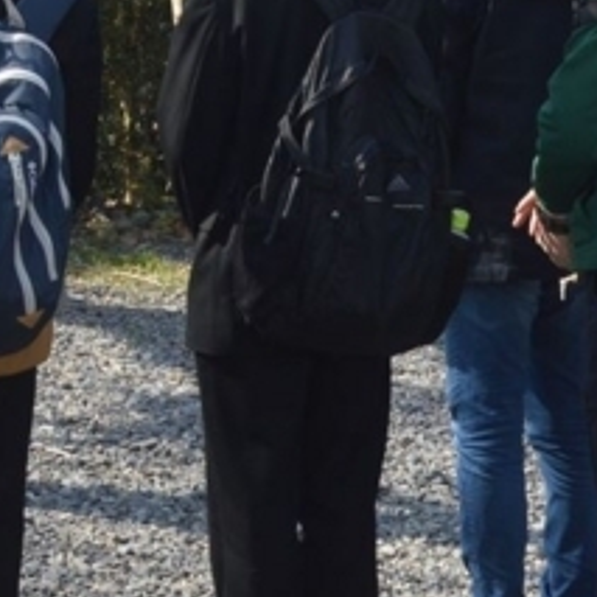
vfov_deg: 11.5
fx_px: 2868
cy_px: -206
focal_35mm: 147
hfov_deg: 11.7
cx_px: -98
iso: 400
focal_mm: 24
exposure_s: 1/320
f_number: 9
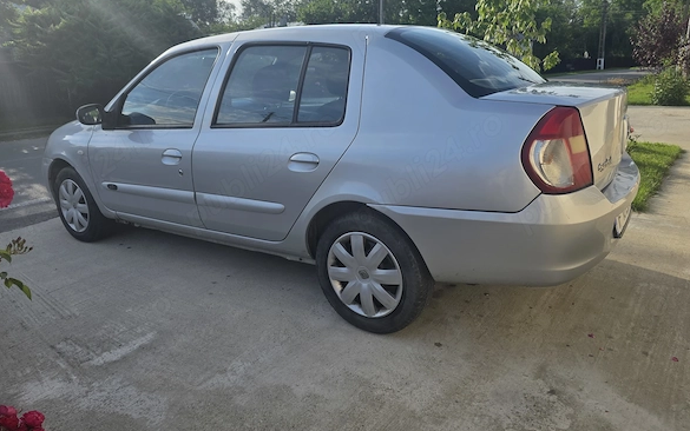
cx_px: 343
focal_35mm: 25
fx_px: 470
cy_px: 184
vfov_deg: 49.1
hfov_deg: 72.5
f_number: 1.7
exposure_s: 1/5017
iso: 80
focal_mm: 6.3
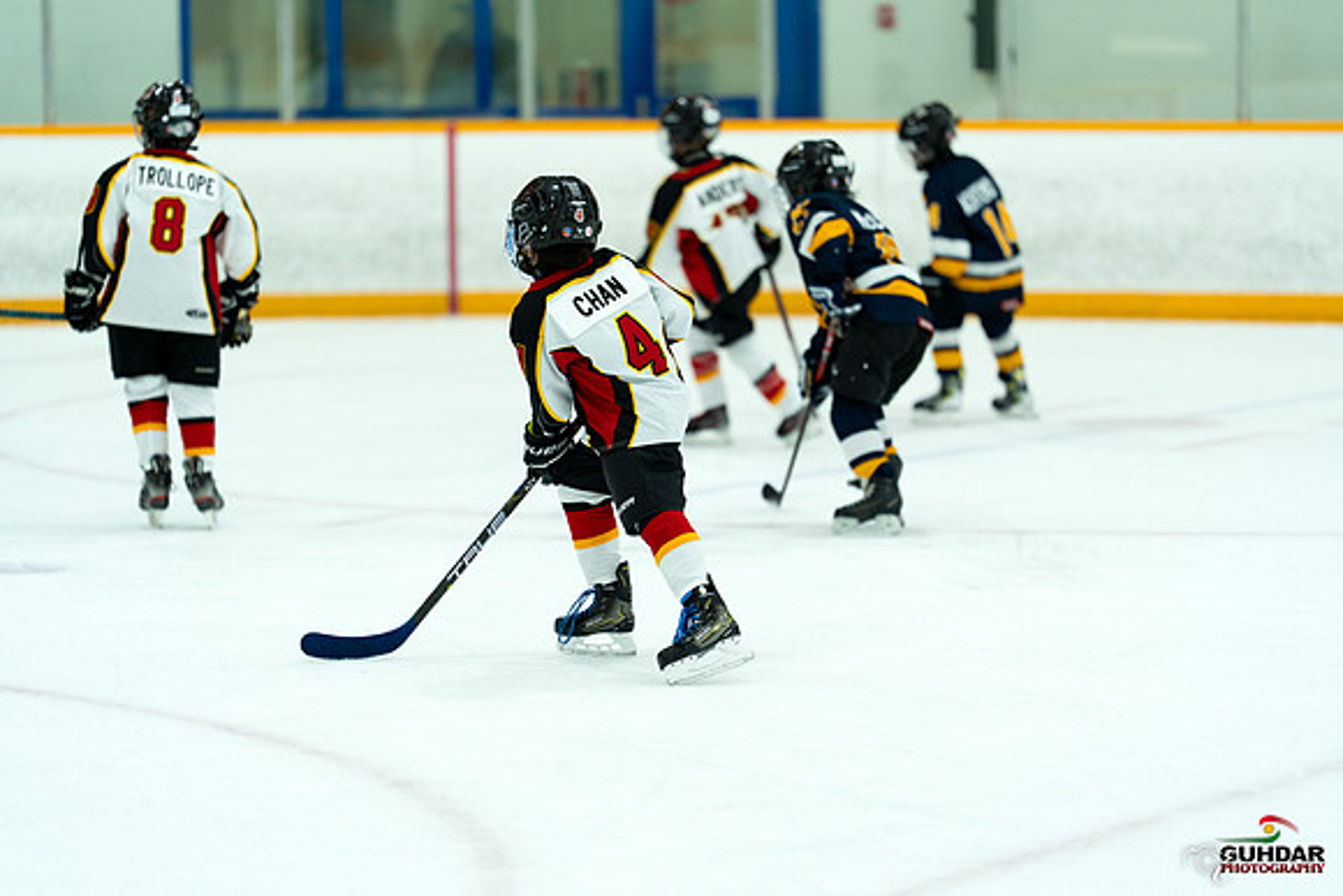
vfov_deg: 9.2
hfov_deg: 13.7
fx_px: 5597
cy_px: 448
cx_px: 672
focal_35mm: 150
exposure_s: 1/1000
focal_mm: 150
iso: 1600
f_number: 2
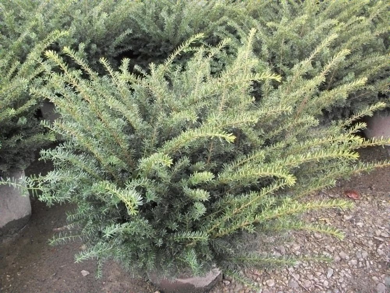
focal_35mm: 35
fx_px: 394
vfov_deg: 40.7
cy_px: 146
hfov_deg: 52.6
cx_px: 195
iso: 640
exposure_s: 1/320
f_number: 3.1
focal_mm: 6.3
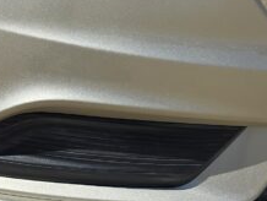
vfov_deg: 12.9
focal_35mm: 108
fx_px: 834
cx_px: -96
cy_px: -110
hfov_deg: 17.0
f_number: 1.7
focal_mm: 6.3
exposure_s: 1/1350
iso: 12
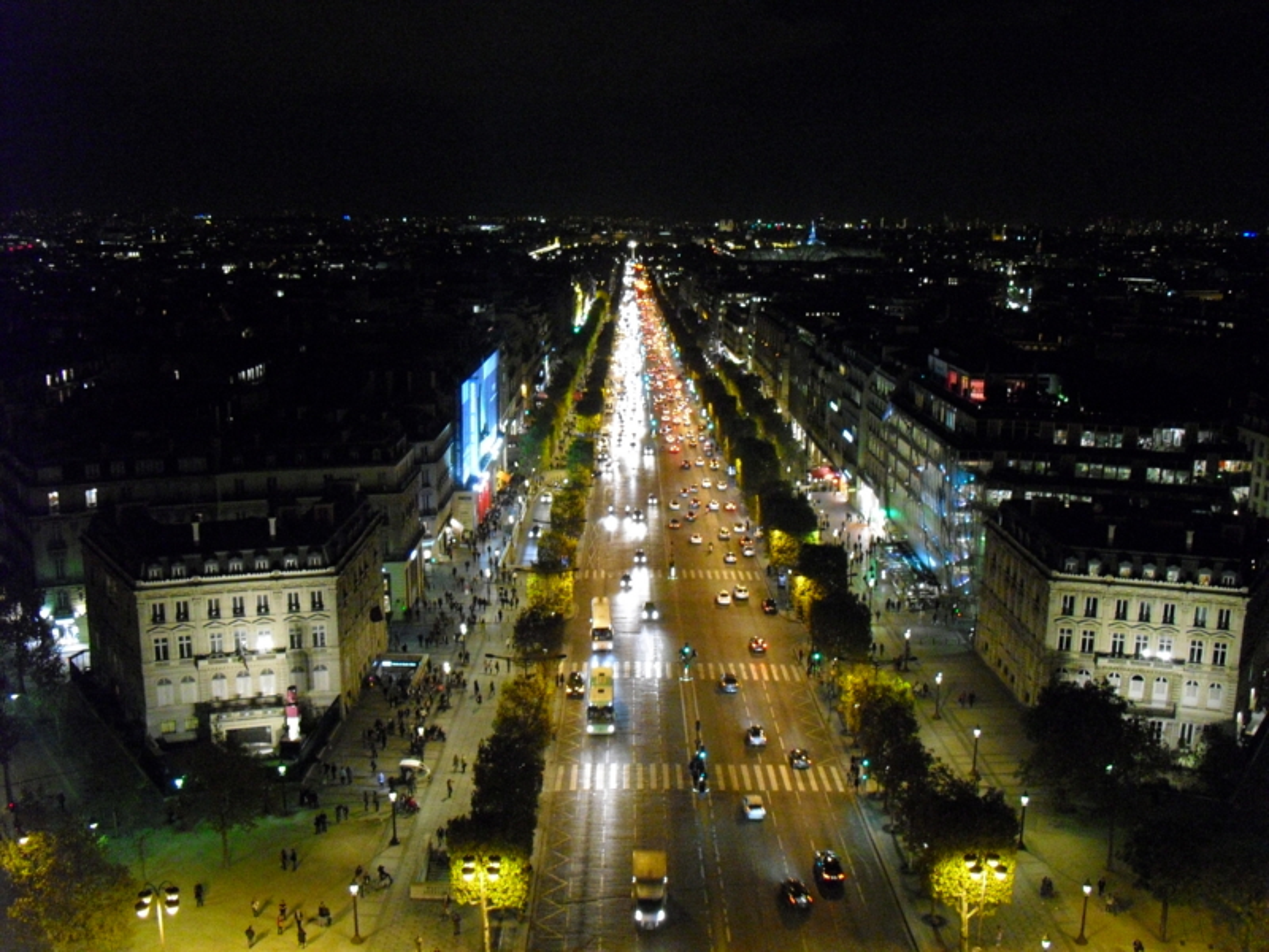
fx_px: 1320
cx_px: 634
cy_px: 476
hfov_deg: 51.4
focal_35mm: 36
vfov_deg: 39.7
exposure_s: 1/13
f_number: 3.1
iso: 800
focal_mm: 6.3
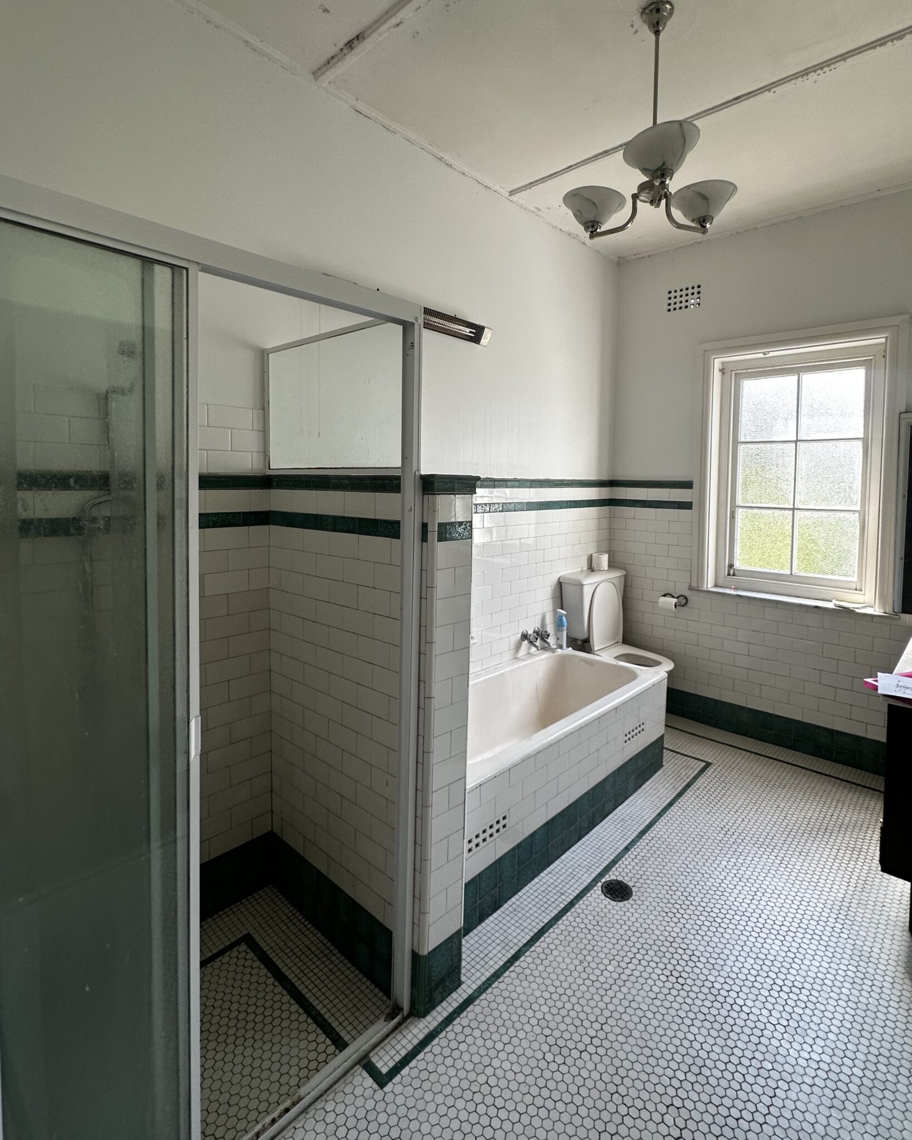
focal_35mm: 17
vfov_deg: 89.4
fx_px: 574
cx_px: 498
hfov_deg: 76.8
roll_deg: -1.5
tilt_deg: -2.6
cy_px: 522
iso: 64
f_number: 2.2
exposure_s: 1/99
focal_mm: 2.22
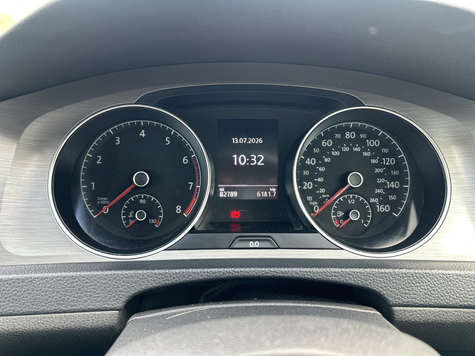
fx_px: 357
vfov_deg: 53.1
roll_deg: -1.1
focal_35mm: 26
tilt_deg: -25.3
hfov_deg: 67.3
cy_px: 178
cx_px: 238
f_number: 1.5
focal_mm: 5.7
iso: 125
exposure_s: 1/121
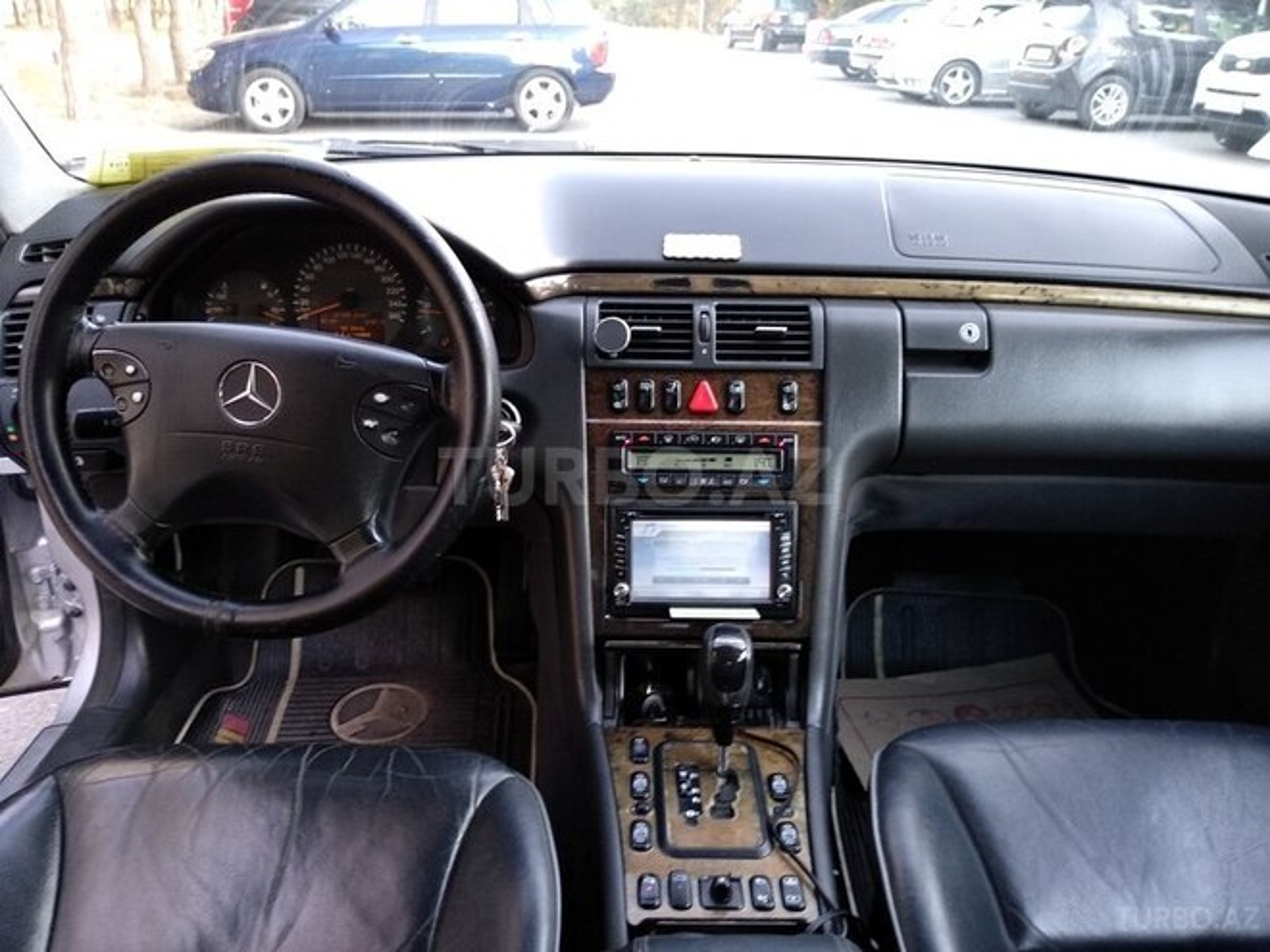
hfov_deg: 67.3
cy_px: 476
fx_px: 954
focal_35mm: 26
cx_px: 635
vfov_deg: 53.1
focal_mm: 3.83
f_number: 2.2
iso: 400
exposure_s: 1/33
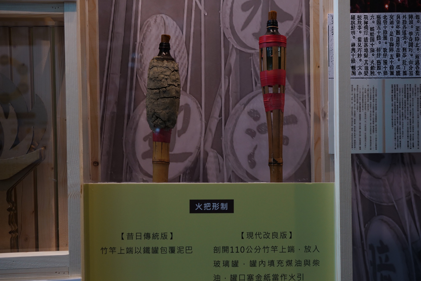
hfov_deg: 39.6
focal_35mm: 50
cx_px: 210
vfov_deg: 27.0
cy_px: 140
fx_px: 585
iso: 800
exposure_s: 1/125
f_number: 3.5
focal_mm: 50
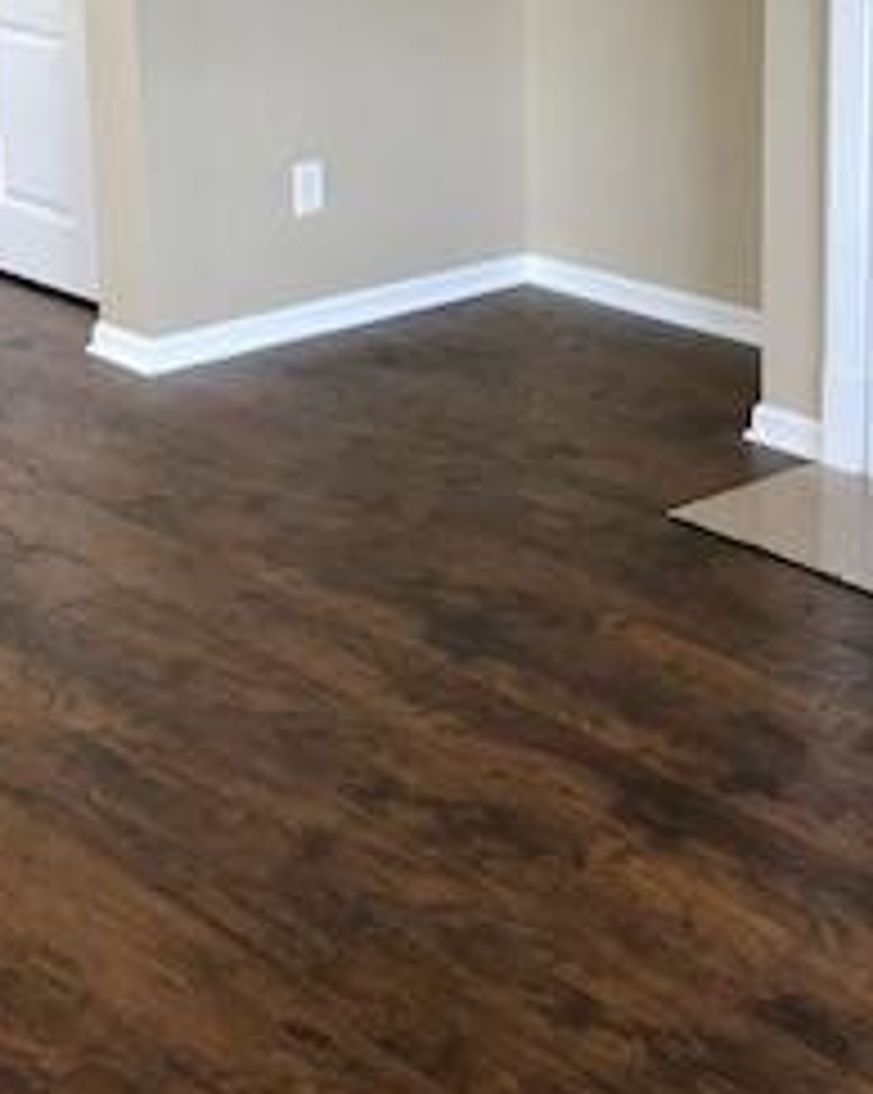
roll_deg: +1.5
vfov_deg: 25.9
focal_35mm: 72
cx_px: 518
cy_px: 207
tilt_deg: -13.2
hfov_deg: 21.2
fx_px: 2328
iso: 40
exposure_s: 1/24
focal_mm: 3.99
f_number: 1.8
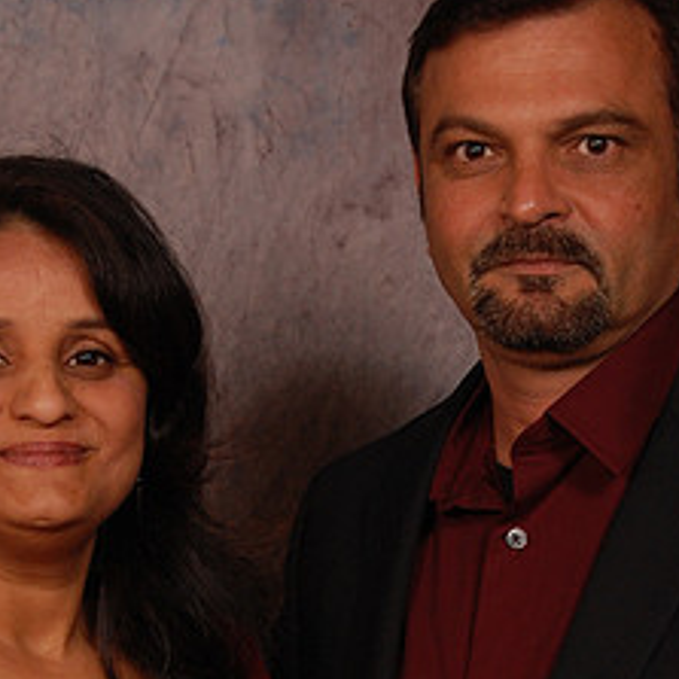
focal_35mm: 149
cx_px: 286
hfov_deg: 11.7
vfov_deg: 11.6
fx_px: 3309
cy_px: 618
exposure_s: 1/200
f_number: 5.6
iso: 400
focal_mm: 45
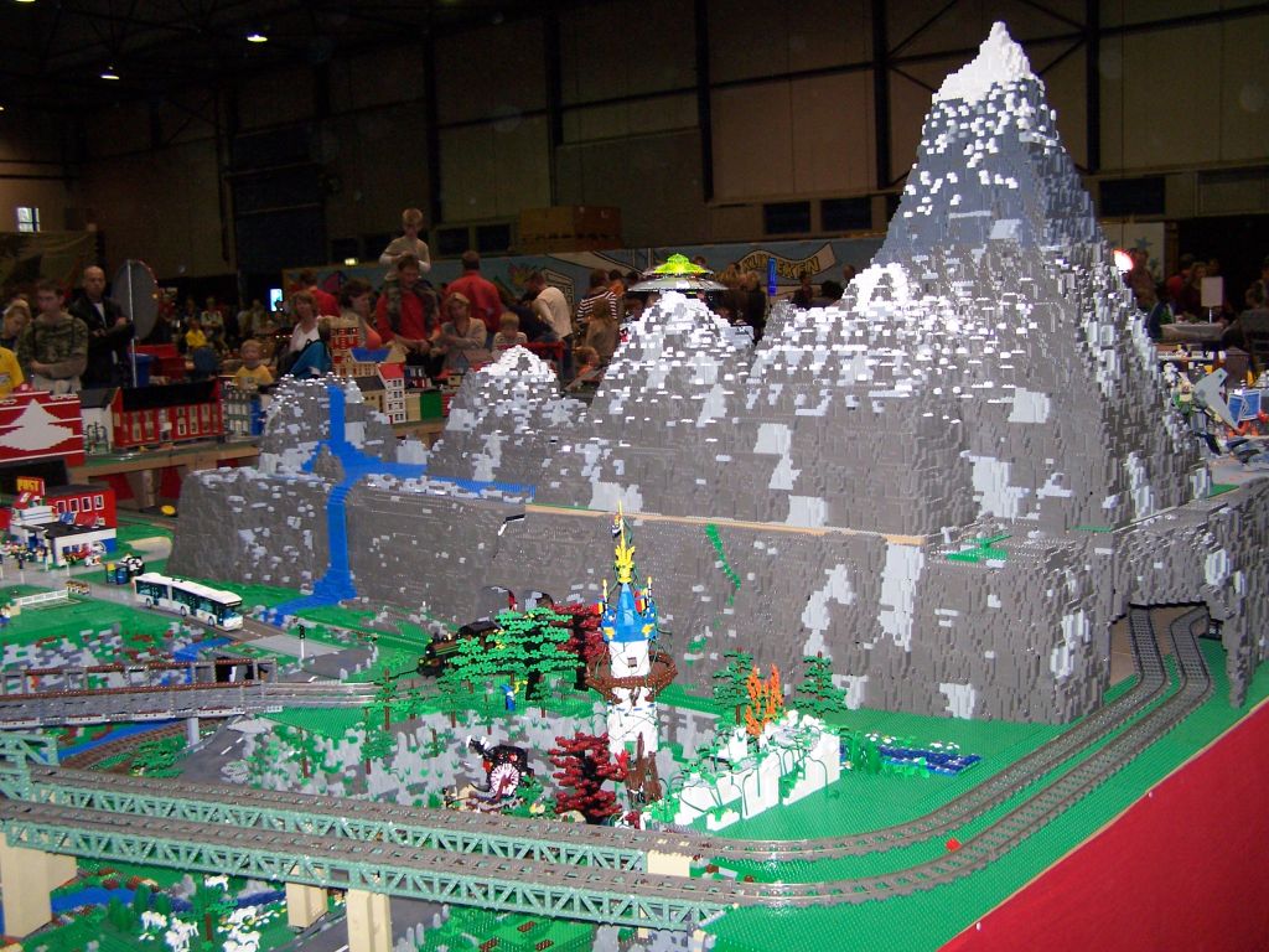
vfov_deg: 37.7
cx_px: 634
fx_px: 1393
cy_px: 476
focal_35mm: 38
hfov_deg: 49.0
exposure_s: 1/60
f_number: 2.8
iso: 140
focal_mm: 6.3
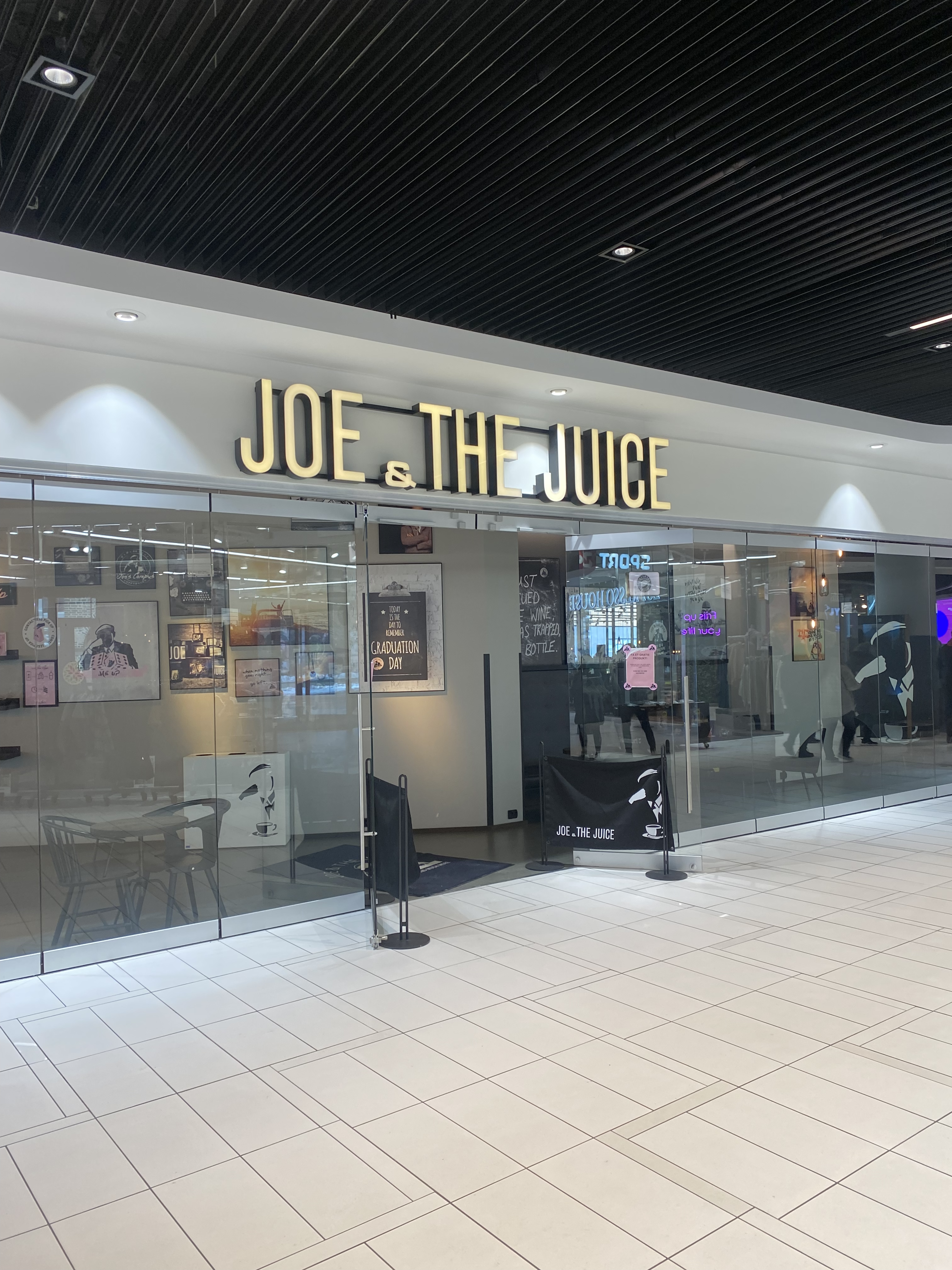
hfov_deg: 53.1
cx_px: 476
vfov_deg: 67.3
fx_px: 953
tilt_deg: +3.2
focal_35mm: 26
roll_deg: +0.5
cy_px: 635
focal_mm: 4.25
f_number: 1.8
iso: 80
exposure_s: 1/100
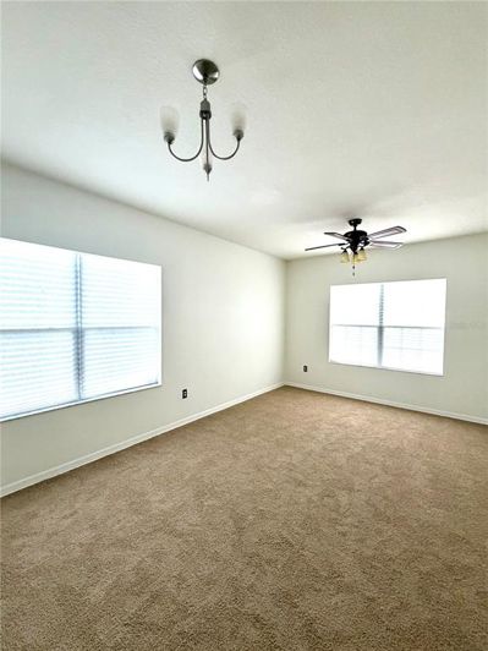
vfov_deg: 102.1
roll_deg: -1.1
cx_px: 244
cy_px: 326
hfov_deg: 85.7
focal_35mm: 14
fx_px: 263
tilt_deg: -1.2
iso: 250
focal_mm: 2.22
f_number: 2.2
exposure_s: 1/121
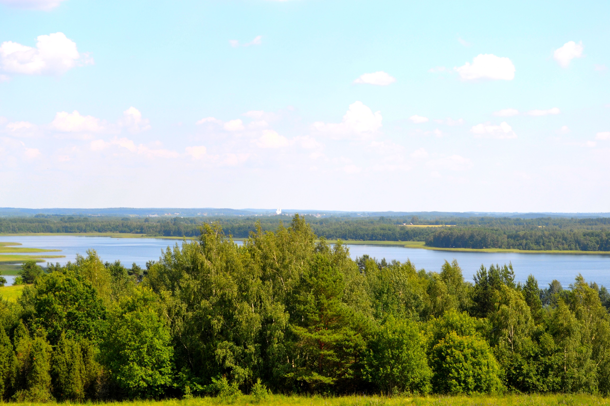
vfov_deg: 16.6
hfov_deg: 24.6
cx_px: 305
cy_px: 203
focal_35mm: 82
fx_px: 1398
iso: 100
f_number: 8
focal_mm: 55
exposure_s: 1/200
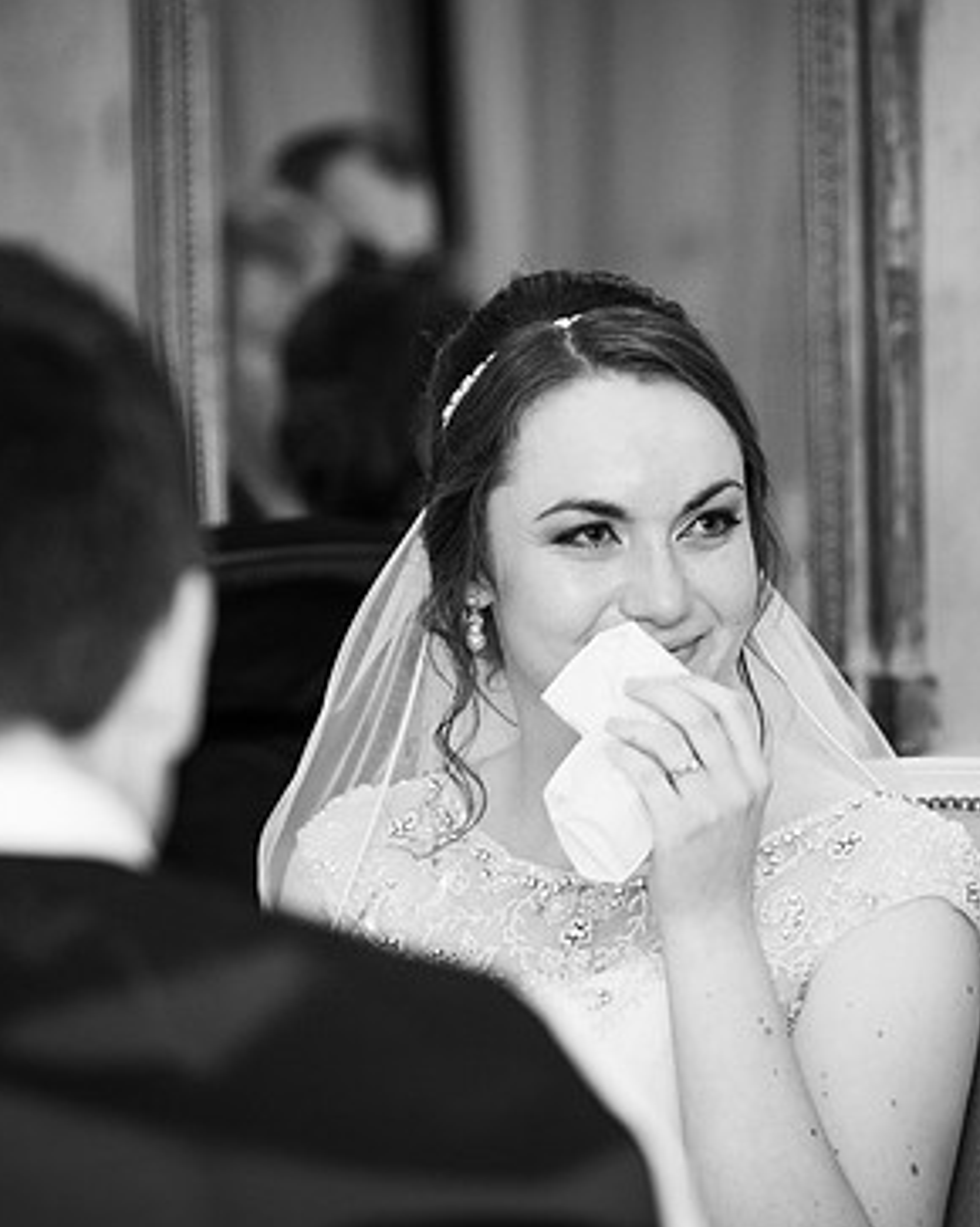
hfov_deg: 4.4
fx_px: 12845
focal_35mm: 354
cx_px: 692
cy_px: 668
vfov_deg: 5.5
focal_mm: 140
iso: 1250
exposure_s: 1/100
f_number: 2.8
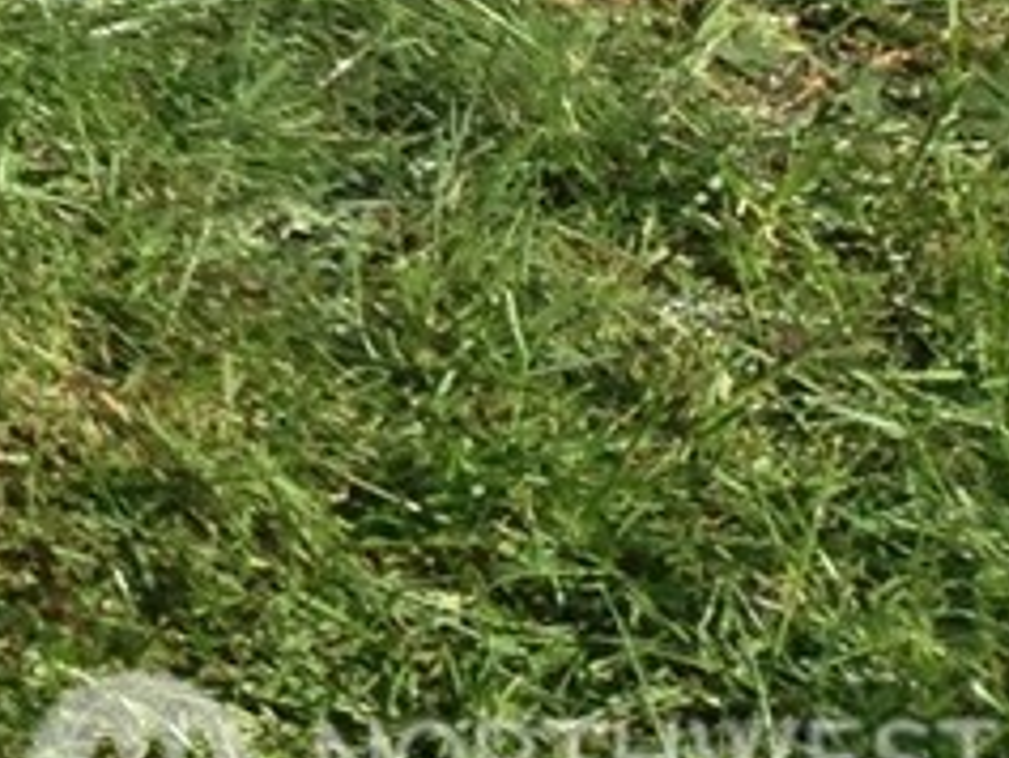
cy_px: -1597
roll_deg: +0.9
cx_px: -2278
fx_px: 6503
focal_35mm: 223
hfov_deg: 7.5
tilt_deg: -11.4
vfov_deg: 6.1
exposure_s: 1/753
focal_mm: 4.12
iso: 50
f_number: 2.4
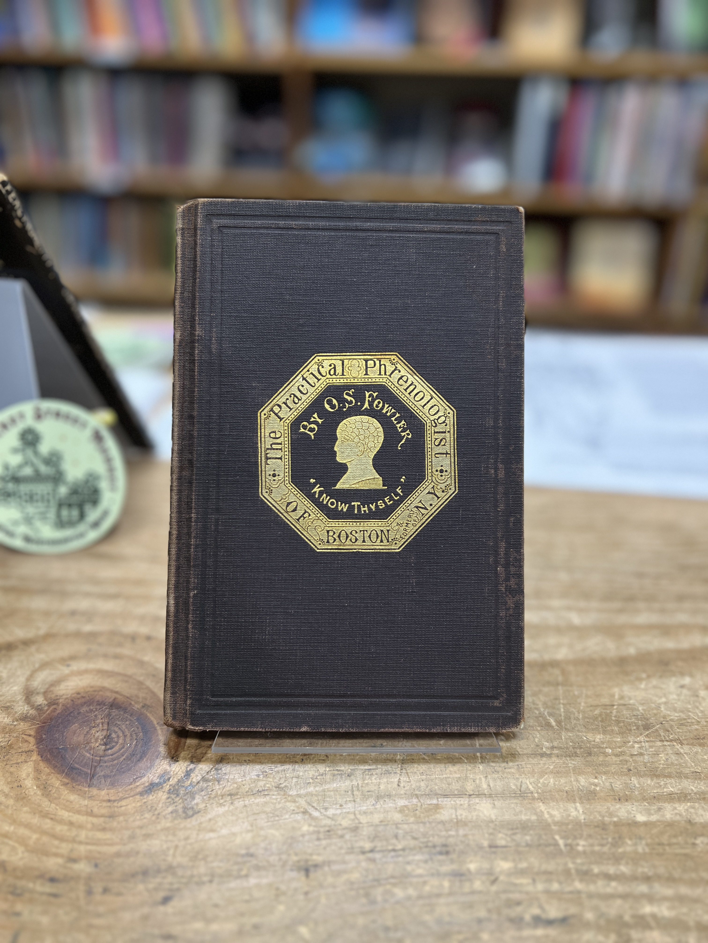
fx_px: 709
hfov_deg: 53.1
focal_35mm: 26
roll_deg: -1.2
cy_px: 472
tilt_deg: -28.5
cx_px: 354
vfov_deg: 67.3
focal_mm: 5.7
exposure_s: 1/60
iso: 160
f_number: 1.5
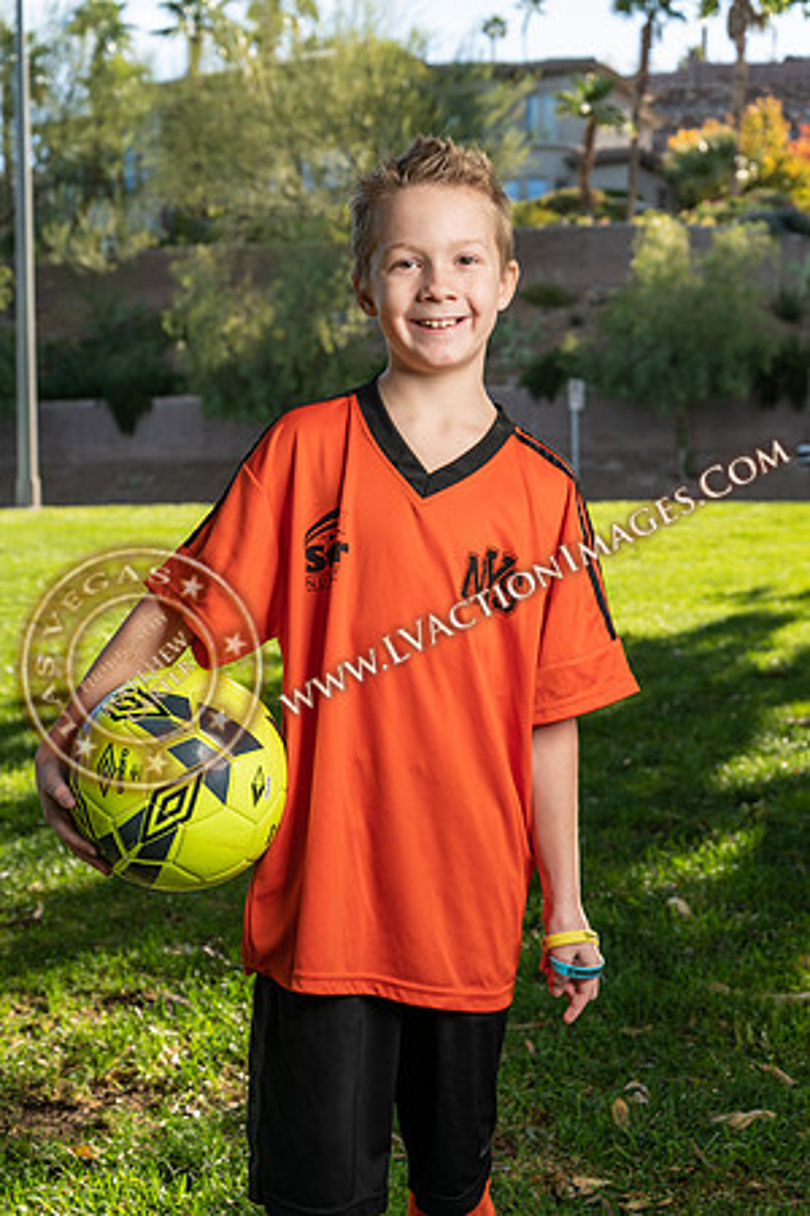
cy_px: 608
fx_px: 1721
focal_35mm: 51
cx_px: 405
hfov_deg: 26.5
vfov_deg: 38.9
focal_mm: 51
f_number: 5.6
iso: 100
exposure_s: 1/160
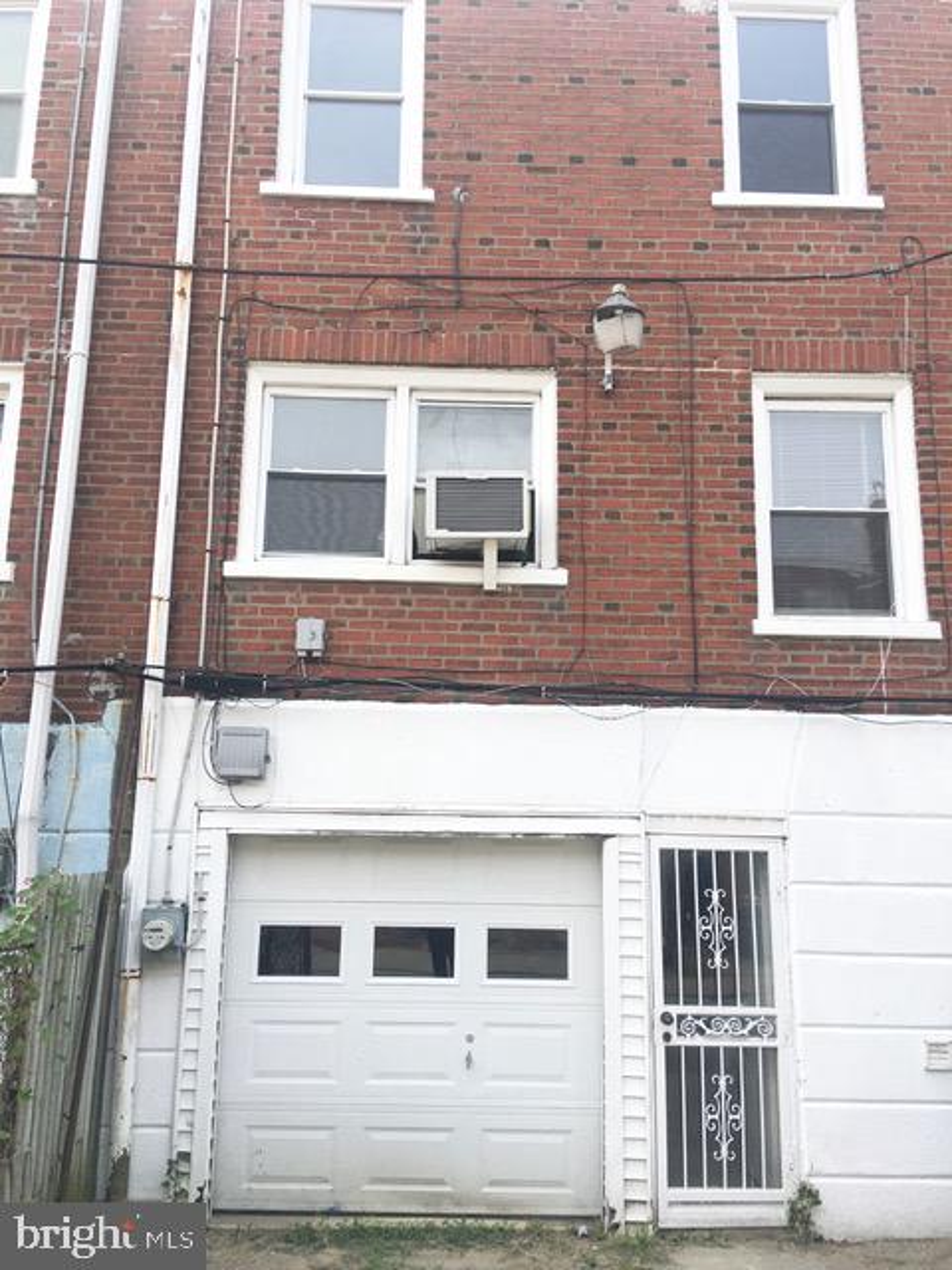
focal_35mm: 29
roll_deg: -0.9
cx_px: 476
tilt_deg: +12.9
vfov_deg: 61.7
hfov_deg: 48.2
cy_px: 635
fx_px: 1063
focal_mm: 4.15
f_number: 2.2
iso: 25
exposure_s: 1/657
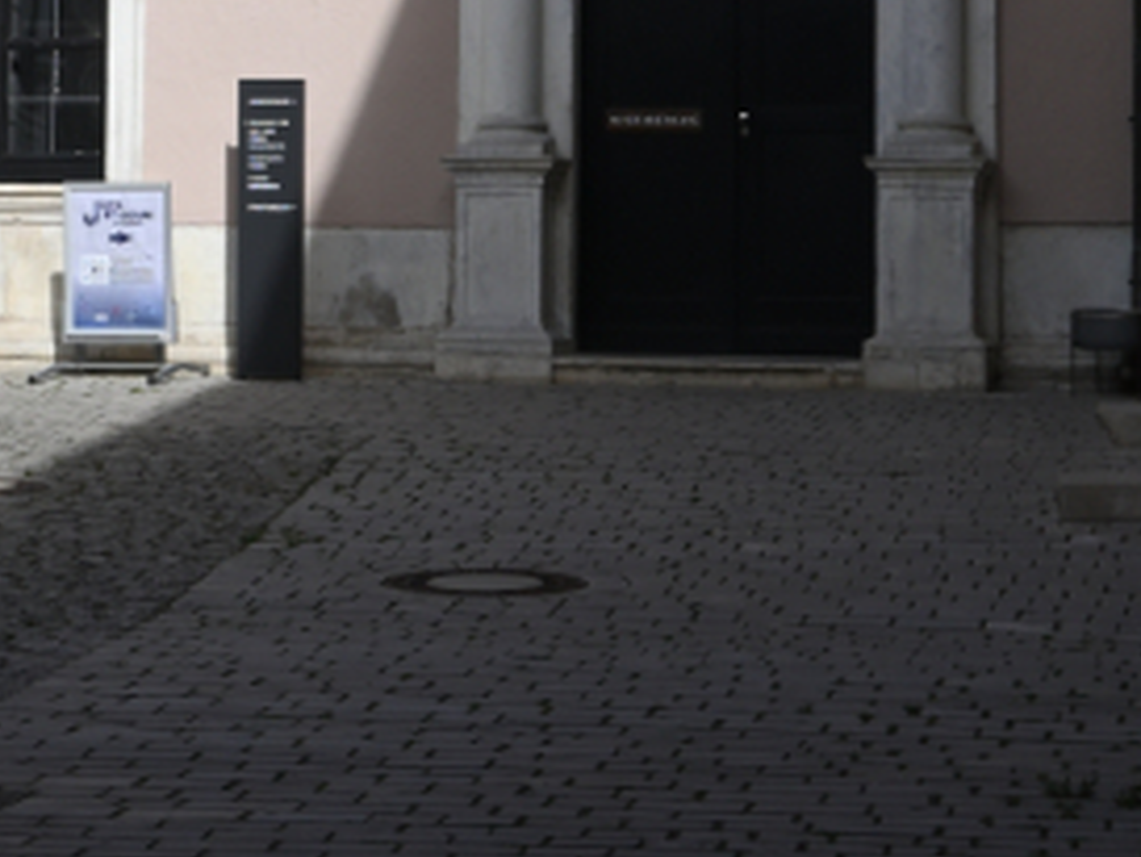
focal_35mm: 119
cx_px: -247
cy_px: -301
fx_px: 3924
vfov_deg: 12.1
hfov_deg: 15.9
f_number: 7.1
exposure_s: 1/400
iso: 100
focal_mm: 22
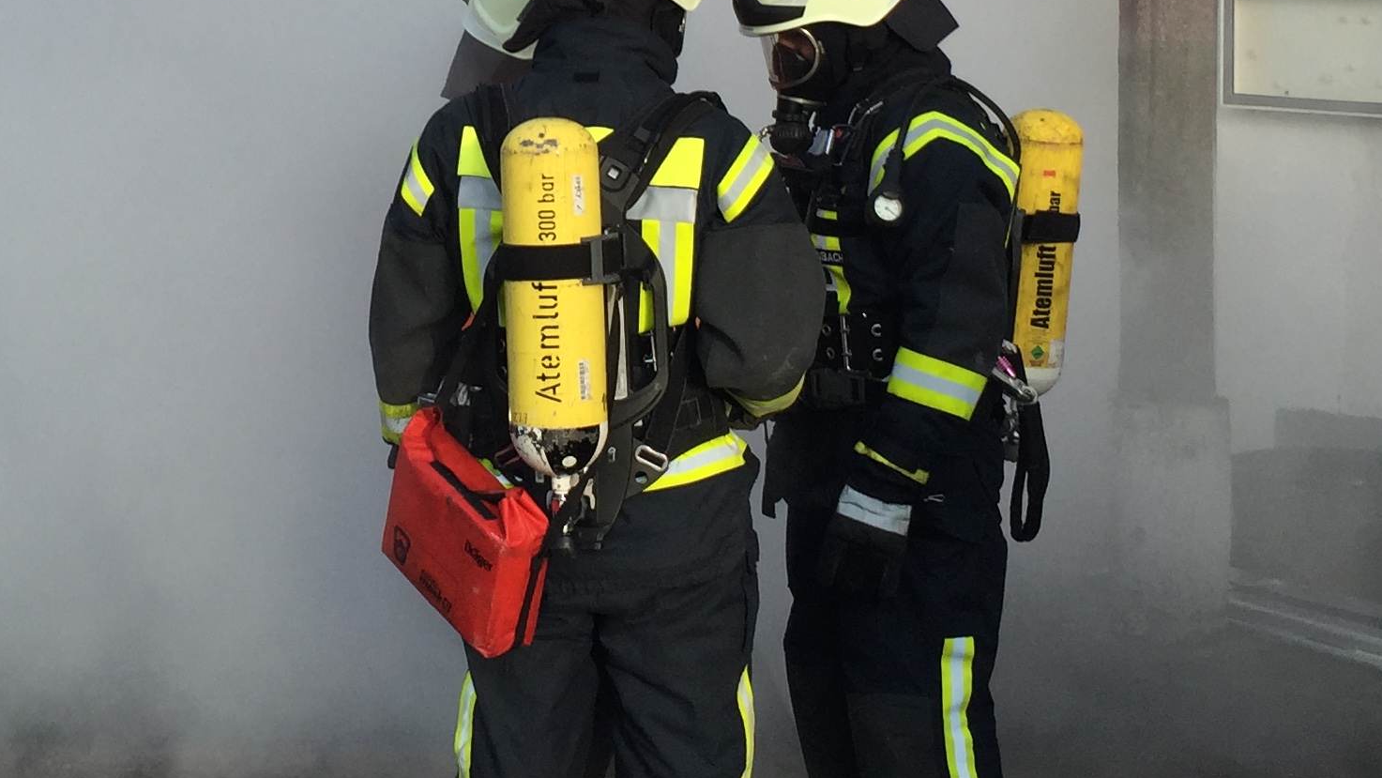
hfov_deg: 29.9
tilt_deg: -1.1
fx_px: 2565
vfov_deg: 16.9
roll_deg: -0.8
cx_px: 432
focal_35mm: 70
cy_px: 23
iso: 32
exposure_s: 1/395
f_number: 2.2
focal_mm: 4.15
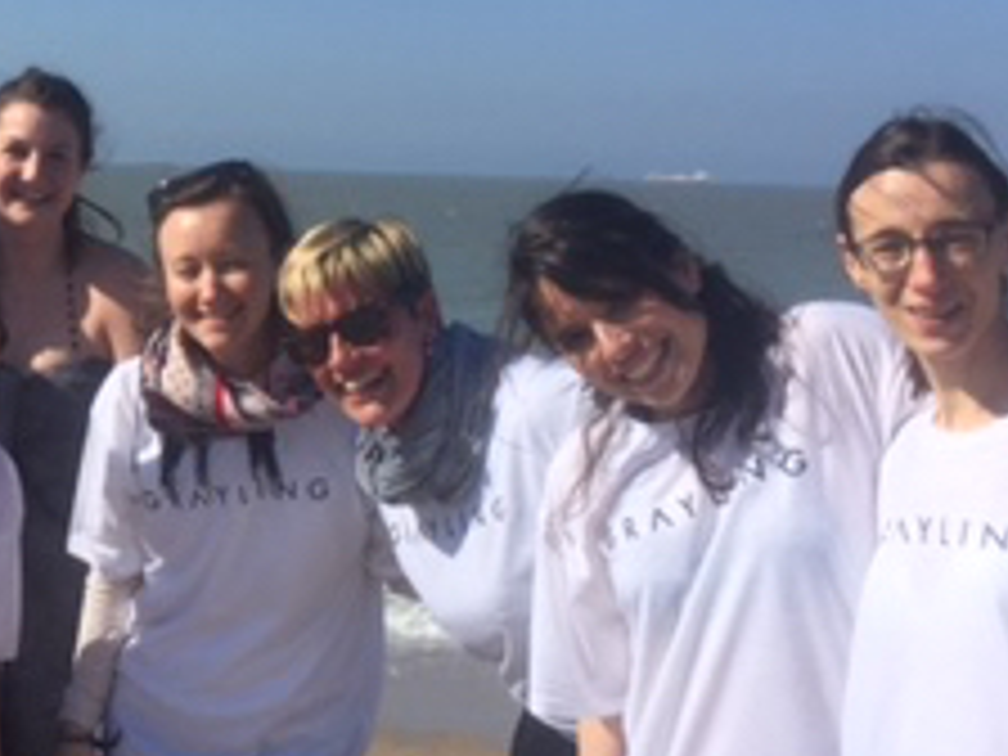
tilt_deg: -5.3
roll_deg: -1.0
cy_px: 392
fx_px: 2417
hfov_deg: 22.4
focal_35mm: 83
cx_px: -72
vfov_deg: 17.8
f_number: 2.2
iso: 32
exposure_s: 1/2825
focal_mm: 4.15
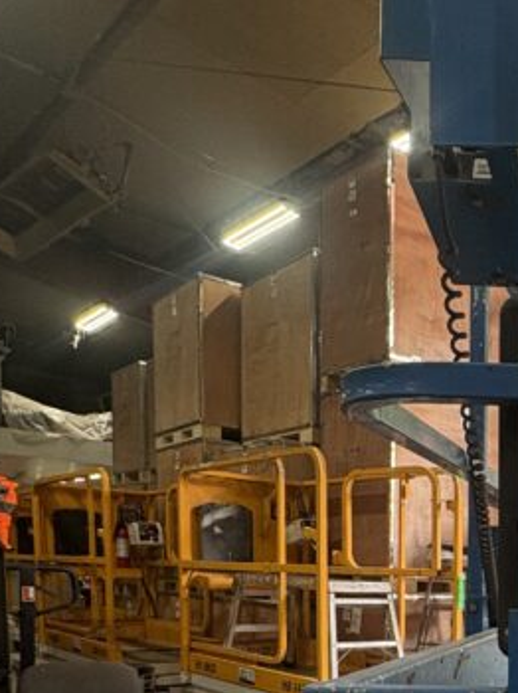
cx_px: 635
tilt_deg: -4.6
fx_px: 819
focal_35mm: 41
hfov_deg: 29.7
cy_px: 663
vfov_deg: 41.0
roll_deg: -1.8
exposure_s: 1/120
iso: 250
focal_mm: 2.22
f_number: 2.2
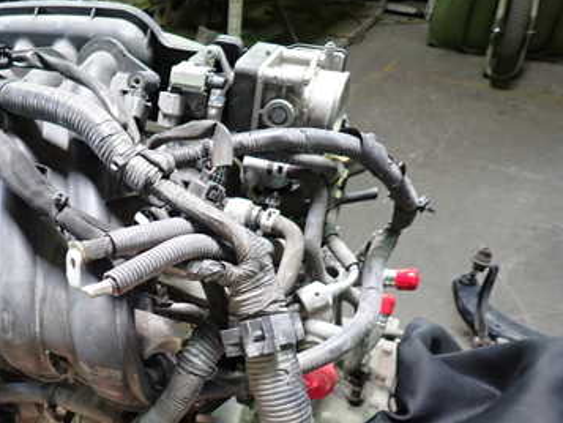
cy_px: 300
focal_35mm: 42
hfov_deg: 42.2
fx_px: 683
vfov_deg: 33.9
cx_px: 91
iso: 200
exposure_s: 1/30
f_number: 2
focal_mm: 4.5
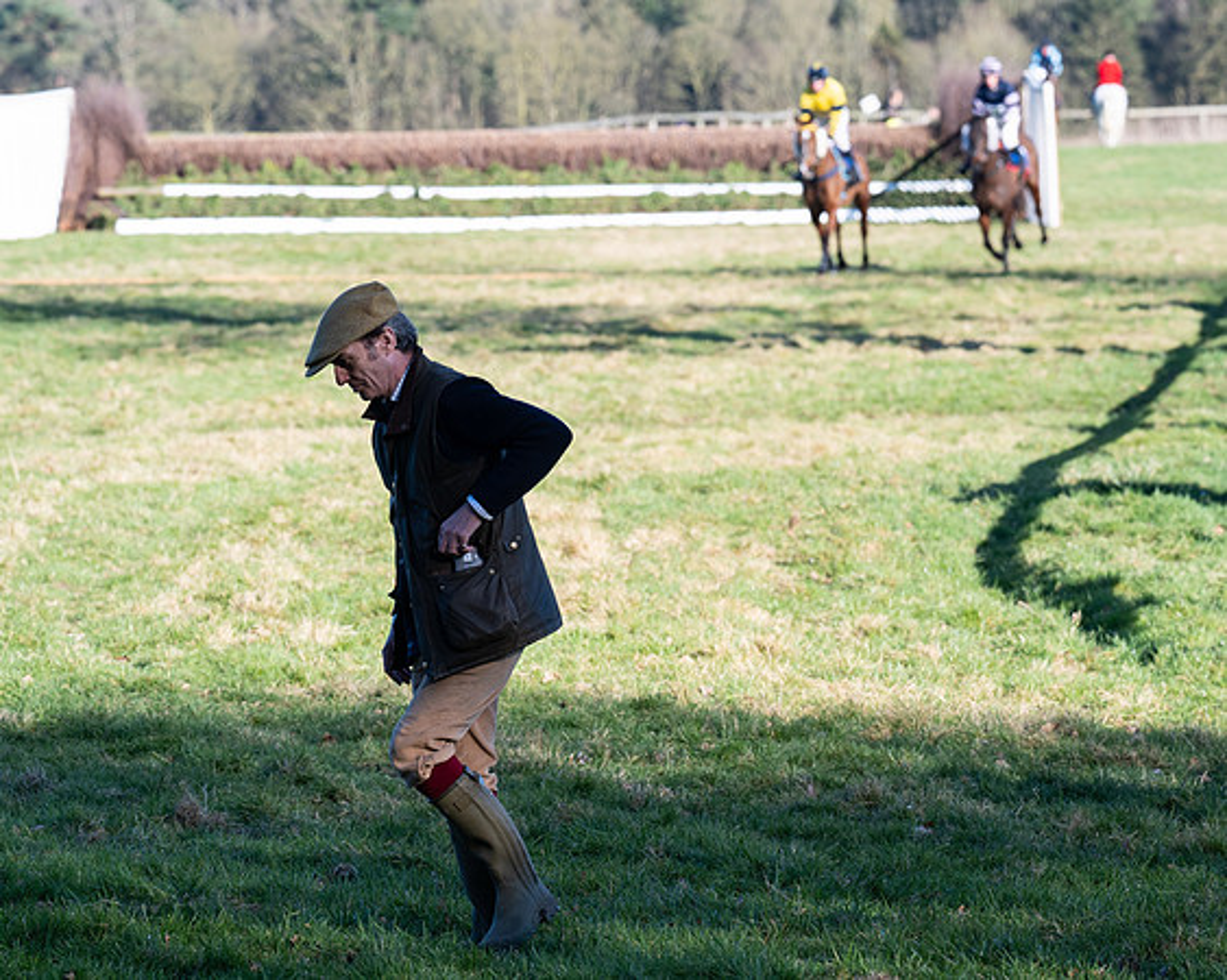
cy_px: 455
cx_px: 574
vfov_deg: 6.1
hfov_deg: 7.7
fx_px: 9151
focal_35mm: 252
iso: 200
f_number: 5
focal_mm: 135
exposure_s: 1/800
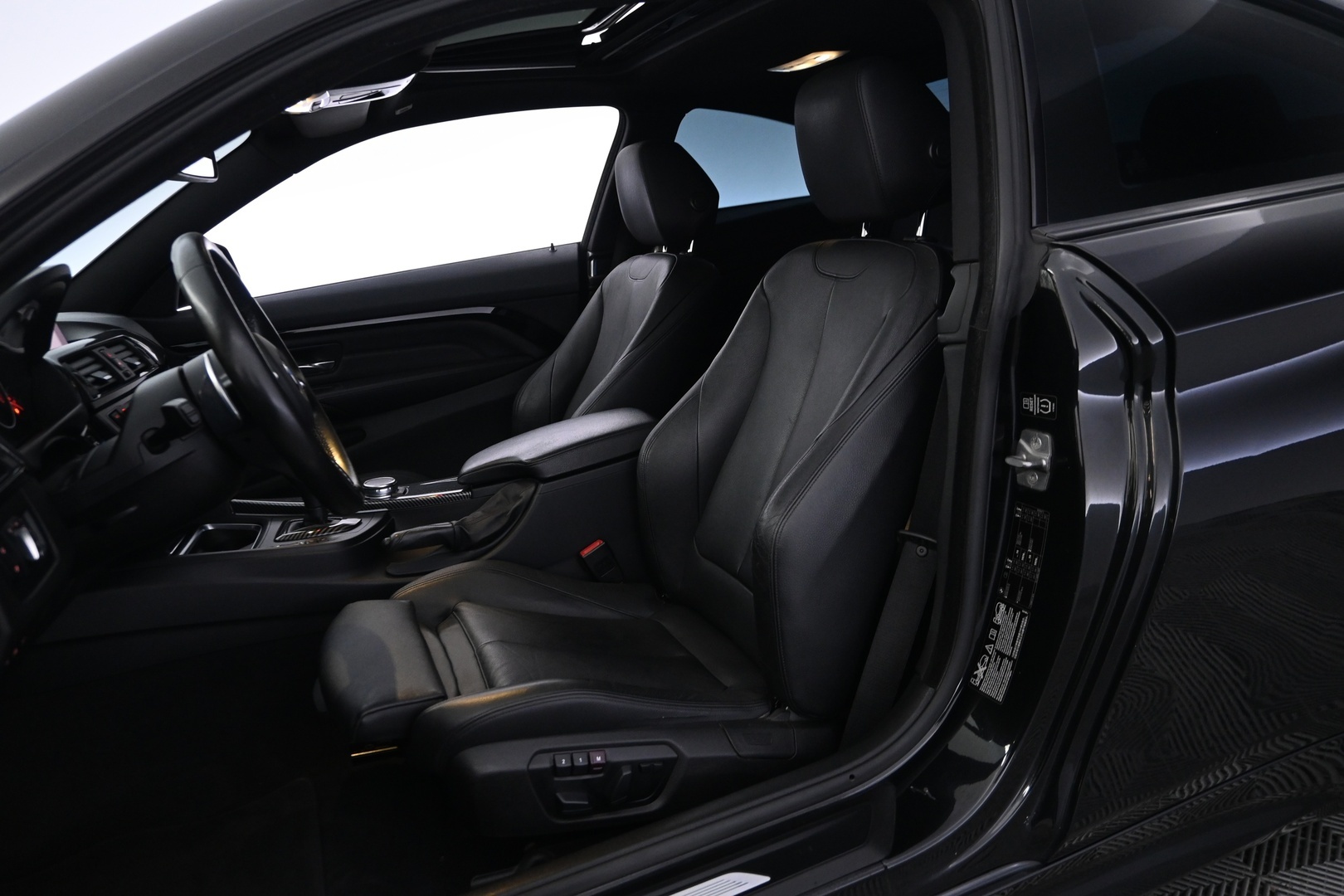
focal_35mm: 26
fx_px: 980
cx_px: 672
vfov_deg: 49.1
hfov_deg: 68.9
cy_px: 448
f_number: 3.5
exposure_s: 1/20
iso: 1600
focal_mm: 17.5
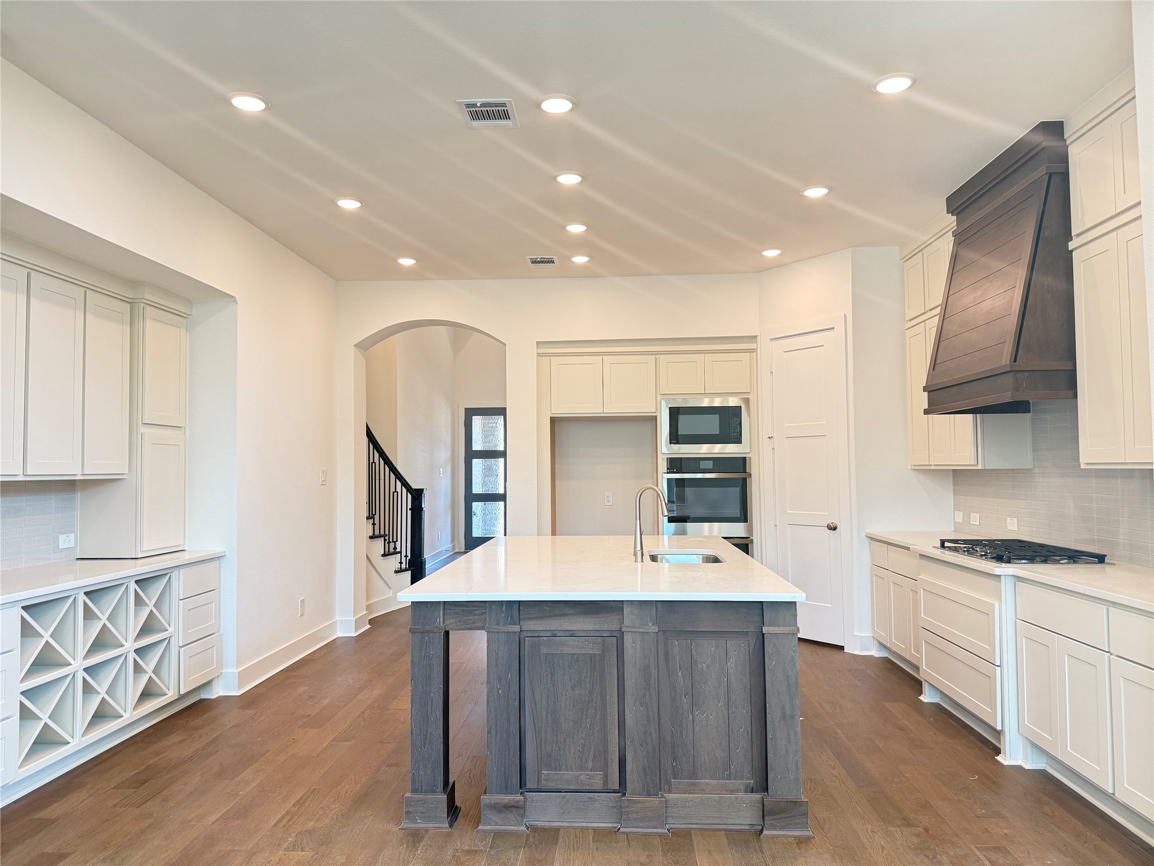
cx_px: 577
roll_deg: +0.1
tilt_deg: +3.2
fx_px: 800
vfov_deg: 56.8
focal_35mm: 24
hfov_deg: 71.6
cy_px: 433
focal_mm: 6.76
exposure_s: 1/120
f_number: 1.78
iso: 200
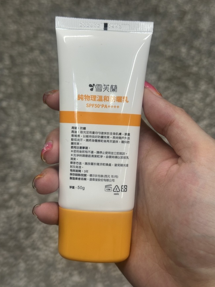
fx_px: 398
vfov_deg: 39.7
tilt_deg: -58.1
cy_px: 144
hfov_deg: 30.3
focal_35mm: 48
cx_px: 108
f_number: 1.78
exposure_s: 1/60
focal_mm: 6.86
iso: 64
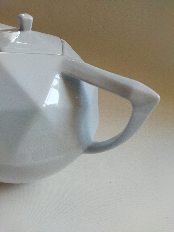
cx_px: 87
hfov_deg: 51.4
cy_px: 116
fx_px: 181
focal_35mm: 27
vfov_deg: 65.3
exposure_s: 1/50
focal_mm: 4.71
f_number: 1.79
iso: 163
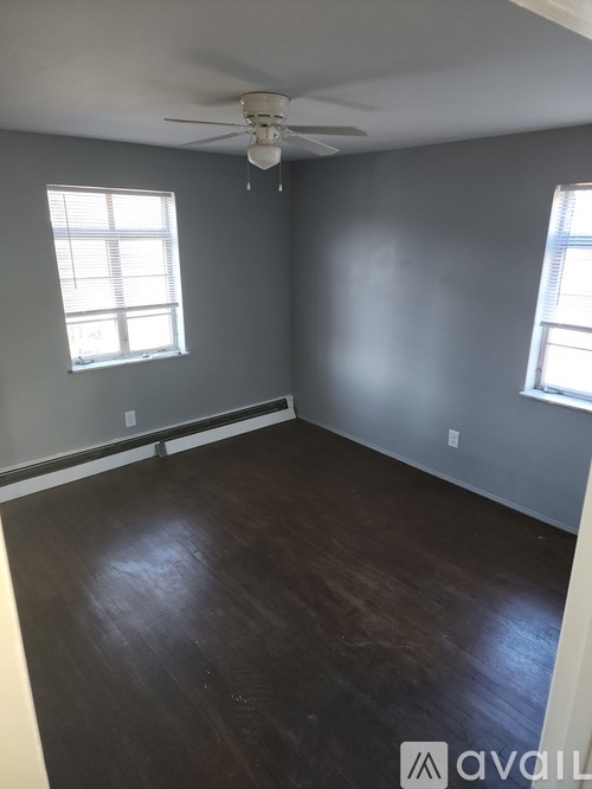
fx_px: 525
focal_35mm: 23
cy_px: 394
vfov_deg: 73.9
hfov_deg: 58.9
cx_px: 296
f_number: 1.8
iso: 100
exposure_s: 1/30
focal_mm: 6.4
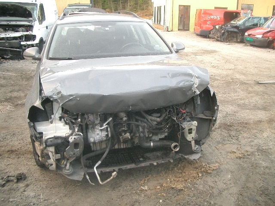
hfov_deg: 52.6
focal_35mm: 35
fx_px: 278
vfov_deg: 40.7
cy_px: 103
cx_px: 138
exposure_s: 1/60
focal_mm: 5.8
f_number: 2.6
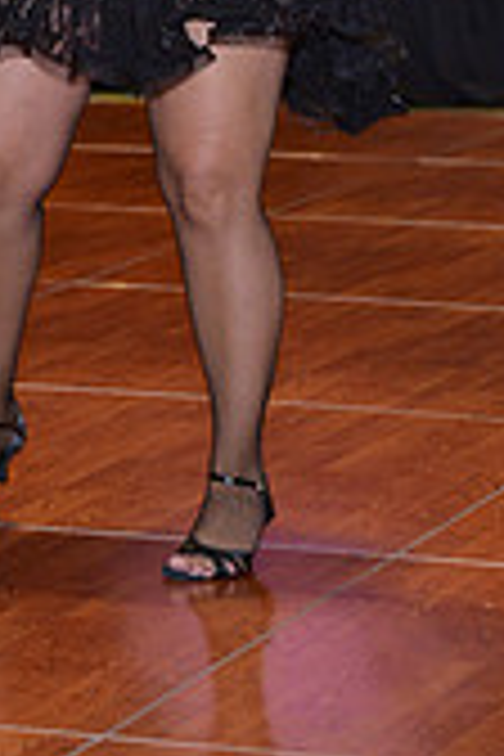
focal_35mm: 259
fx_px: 5439
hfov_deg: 5.3
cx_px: -155
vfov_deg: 7.8
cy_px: -274
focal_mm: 75
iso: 1250
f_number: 4
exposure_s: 1/250
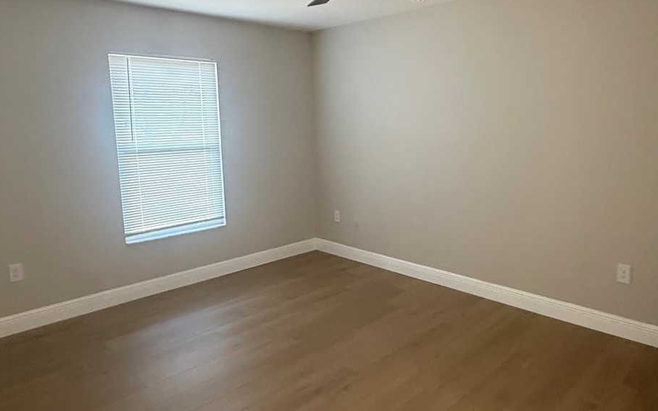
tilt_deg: -8.0
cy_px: 181
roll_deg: +0.1
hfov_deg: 70.1
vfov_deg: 47.5
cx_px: 370
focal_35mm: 26
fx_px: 466
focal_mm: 2.22
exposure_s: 1/60
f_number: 2.2
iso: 640
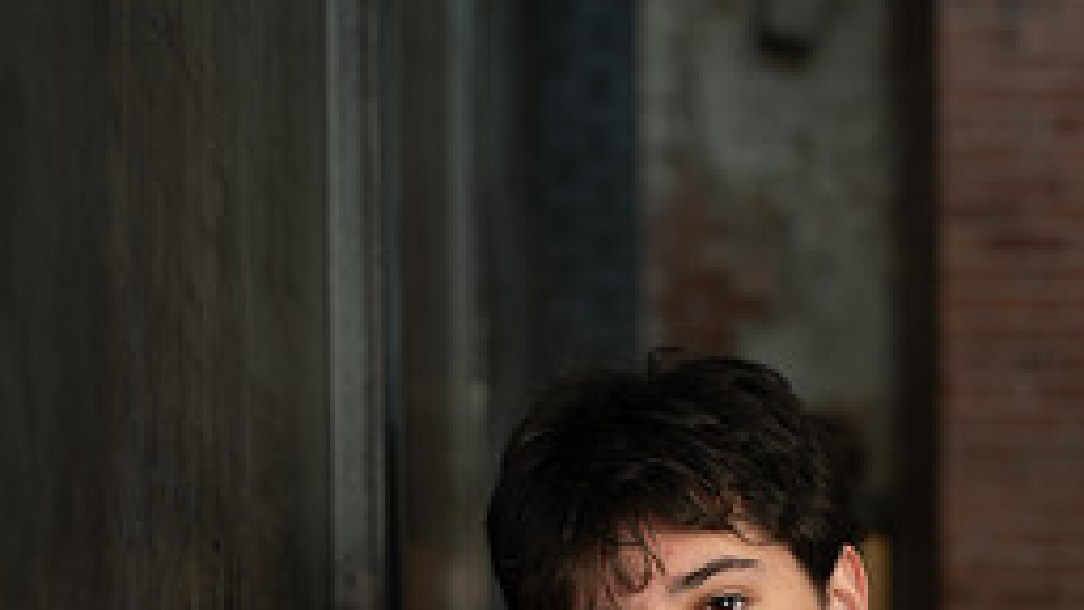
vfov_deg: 12.6
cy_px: 864
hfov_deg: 23.1
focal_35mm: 92
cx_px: 616
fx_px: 2644
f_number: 3.5
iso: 500
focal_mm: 50
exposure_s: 1/200
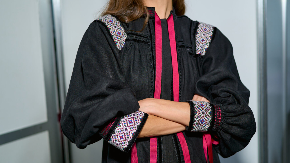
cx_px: 146
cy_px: 73
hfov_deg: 37.2
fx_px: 431
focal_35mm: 56
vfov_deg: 21.4
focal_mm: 35
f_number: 1.4
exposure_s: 1/250
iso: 80
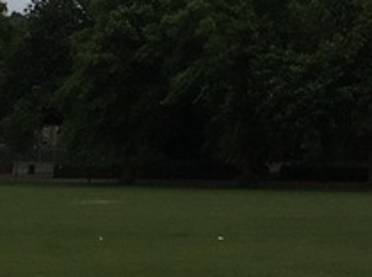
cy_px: -431
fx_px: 1910
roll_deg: -4.3
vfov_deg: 7.6
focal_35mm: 178
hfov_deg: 10.8
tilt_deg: +16.2
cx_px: 518
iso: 32
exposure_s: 1/186
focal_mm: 4.15
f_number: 2.2
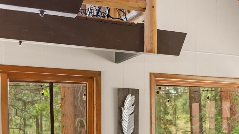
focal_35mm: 69
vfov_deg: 16.9
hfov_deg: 28.4
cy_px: 146
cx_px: 246
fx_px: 439
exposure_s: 1/15
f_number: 2.8
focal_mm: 29.1
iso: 400
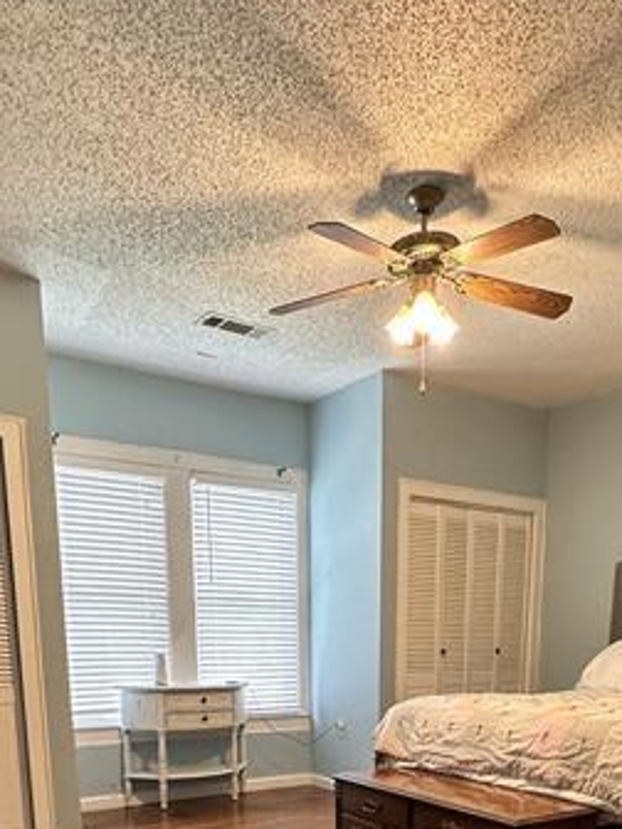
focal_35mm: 32
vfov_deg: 48.4
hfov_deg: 44.0
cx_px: 355
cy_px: 799
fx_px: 767
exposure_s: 1/120
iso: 200
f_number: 2.2
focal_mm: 2.22
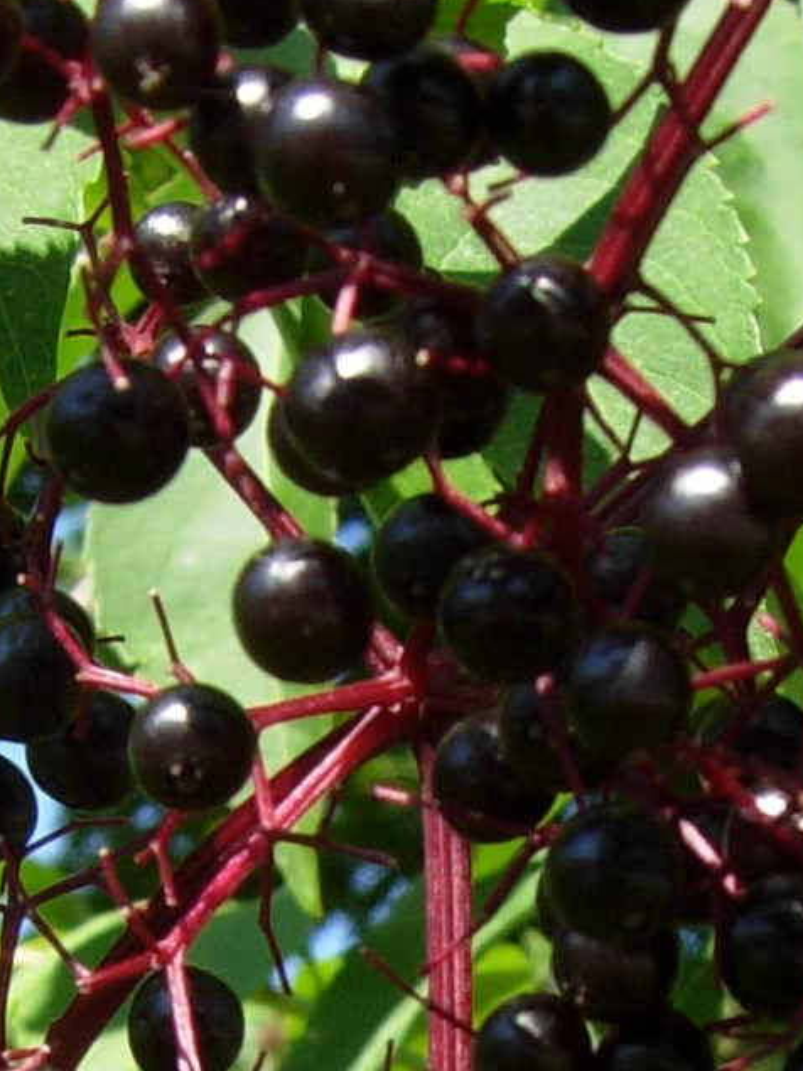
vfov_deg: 10.4
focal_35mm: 185
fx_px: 5724
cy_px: 1516
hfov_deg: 8.0
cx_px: 592
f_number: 4.3
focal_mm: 7.5
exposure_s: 1/197
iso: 50
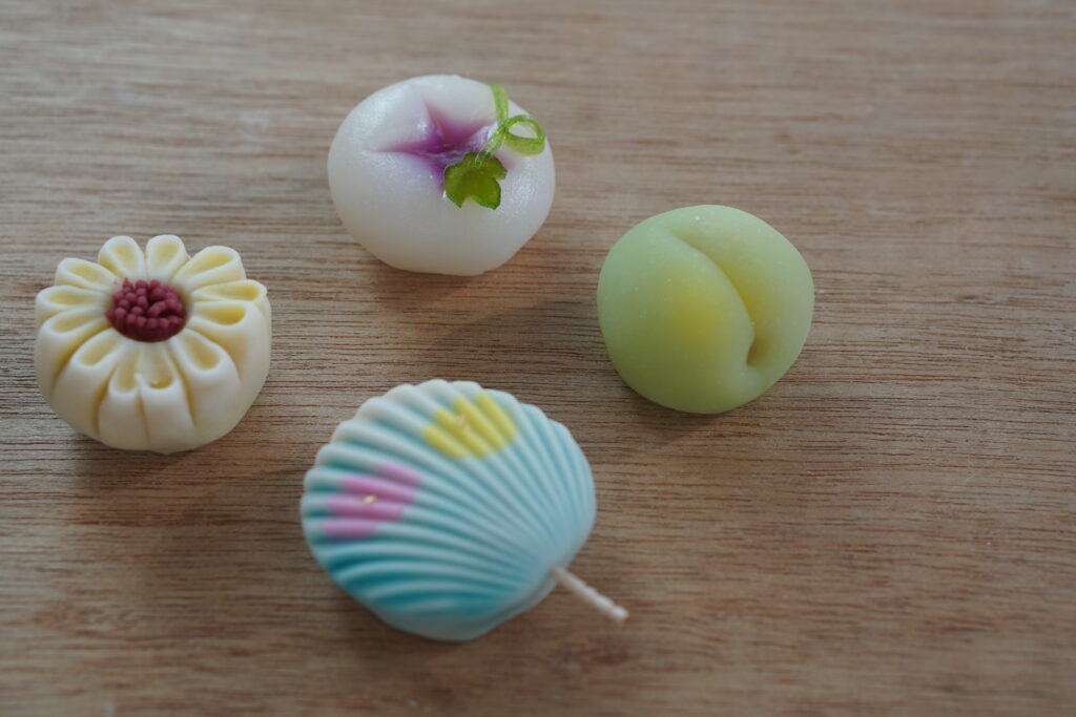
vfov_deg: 18.2
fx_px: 2242
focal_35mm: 75
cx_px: 538
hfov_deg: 27.0
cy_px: 358
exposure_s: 1/160
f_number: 3.5
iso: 100
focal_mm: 50
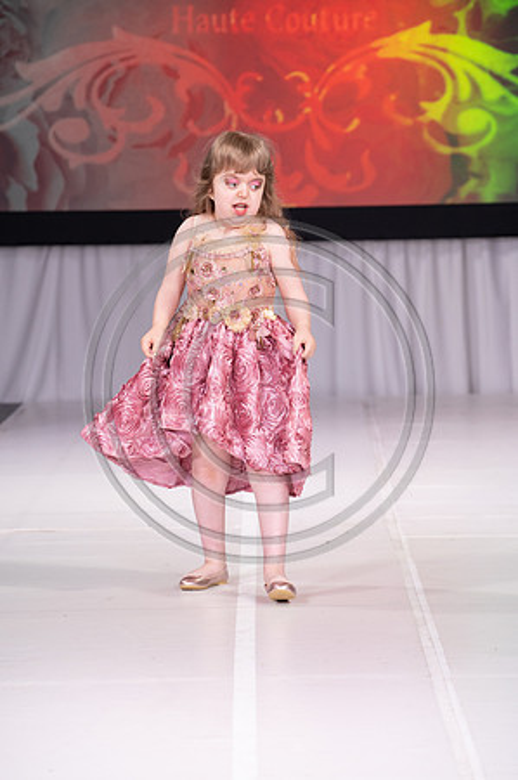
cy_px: 390
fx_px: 3245
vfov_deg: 13.7
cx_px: 259
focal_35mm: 150
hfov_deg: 9.1
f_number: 5.6
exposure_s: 1/400
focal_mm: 150
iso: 2000
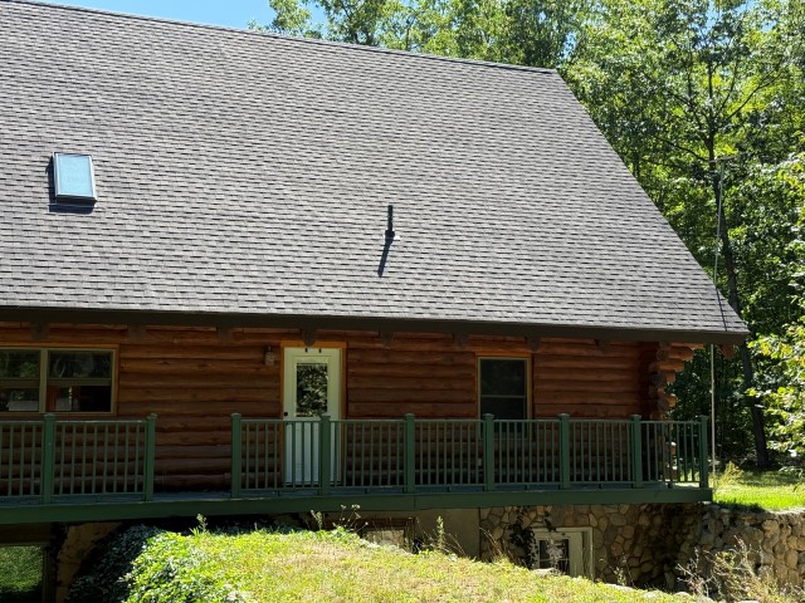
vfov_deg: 30.3
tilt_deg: +6.4
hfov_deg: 39.7
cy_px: 302
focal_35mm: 48
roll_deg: -0.4
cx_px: 402
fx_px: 1116
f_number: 1.78
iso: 80
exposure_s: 1/1242
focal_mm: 6.76
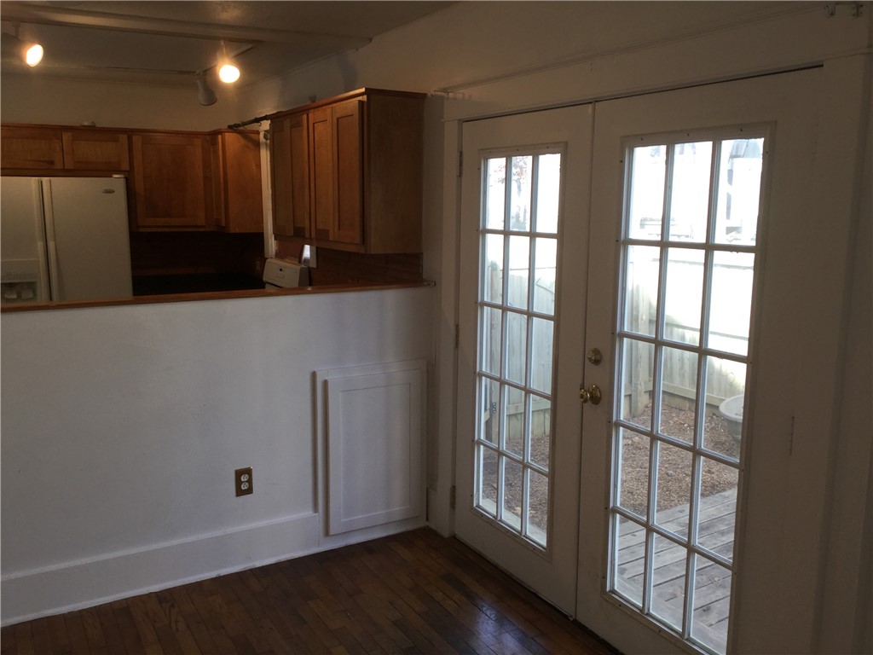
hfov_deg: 58.4
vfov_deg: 45.4
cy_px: 328
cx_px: 436
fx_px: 782
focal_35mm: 31
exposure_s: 1/60
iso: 25
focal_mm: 3.3
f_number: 2.4
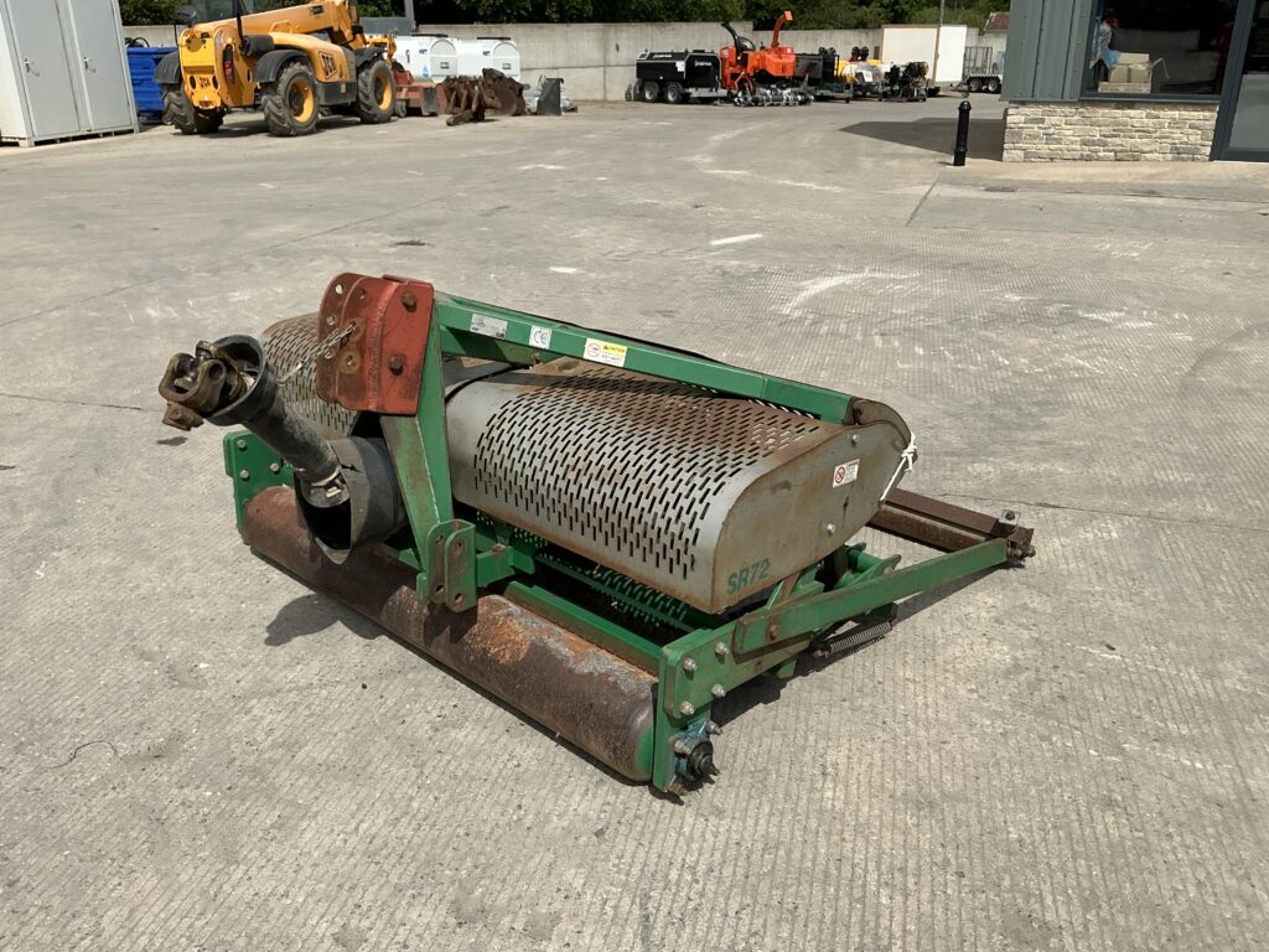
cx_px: 634
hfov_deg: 63.4
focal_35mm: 28
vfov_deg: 49.7
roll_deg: +2.7
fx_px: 1026
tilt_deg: -17.3
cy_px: 476
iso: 25
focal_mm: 3
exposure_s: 1/3788
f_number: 1.8
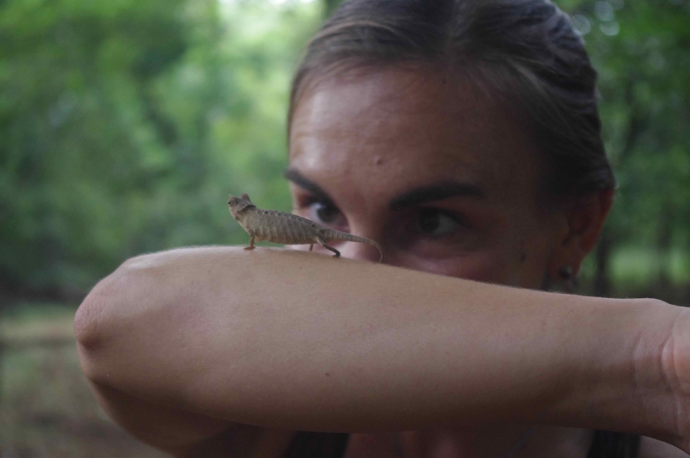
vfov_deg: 16.6
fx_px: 1570
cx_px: 345
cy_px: 229
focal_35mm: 82
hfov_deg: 24.8
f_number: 7.1
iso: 1600
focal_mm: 55
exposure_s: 1/80
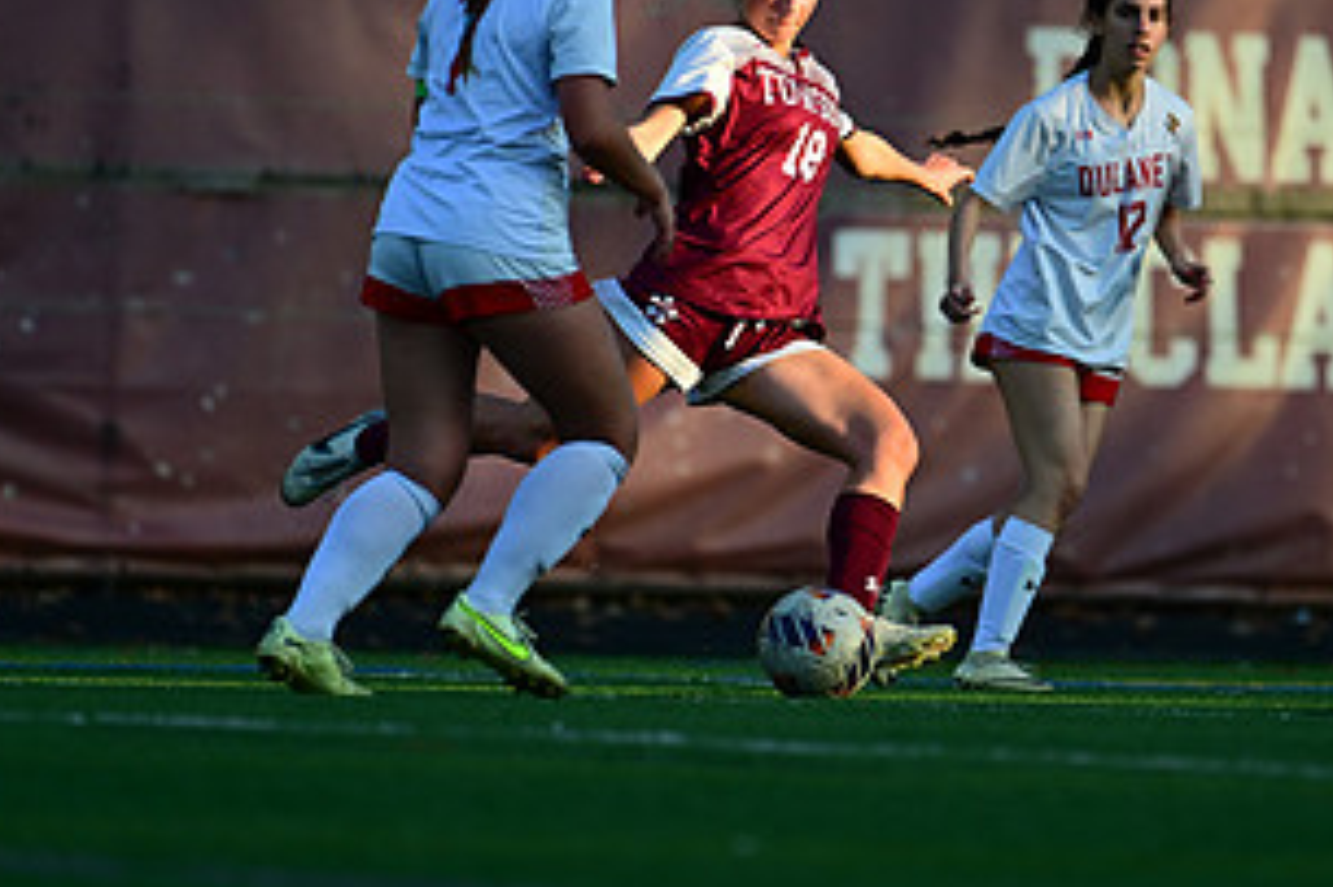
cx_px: 852
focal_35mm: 761
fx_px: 28162
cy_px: 312
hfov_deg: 2.7
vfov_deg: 1.8
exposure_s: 1/2000
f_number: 4.5
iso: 800
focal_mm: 400
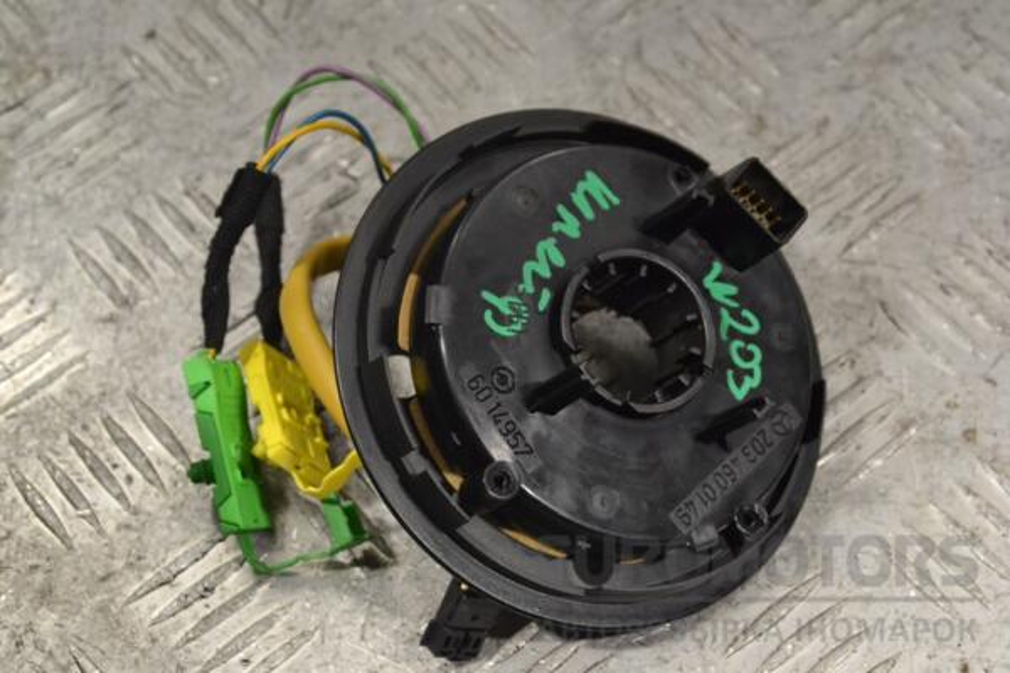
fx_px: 2020
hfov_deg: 28.1
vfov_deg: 18.9
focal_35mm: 72
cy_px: 336
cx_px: 505
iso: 3200
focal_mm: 48
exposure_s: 1/320
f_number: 9
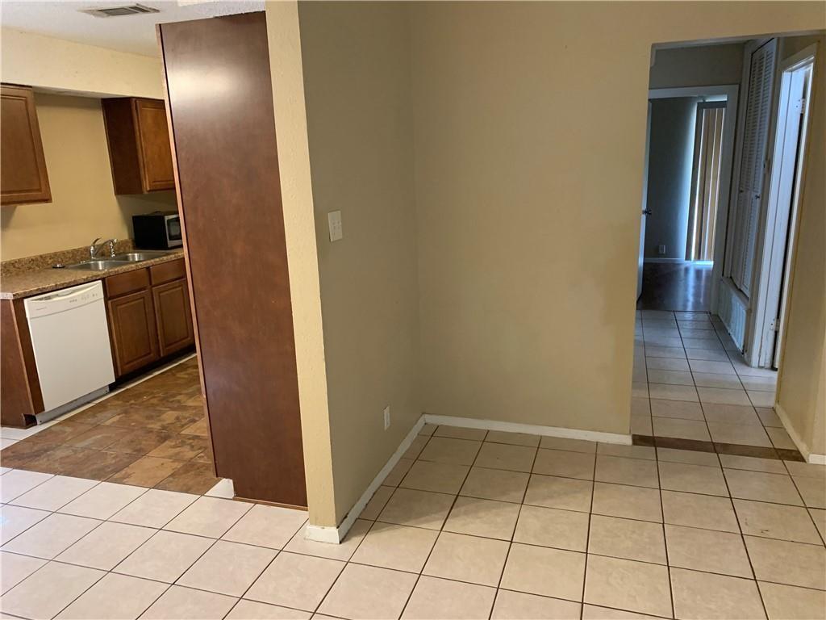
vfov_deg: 53.1
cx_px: 413
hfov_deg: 67.3
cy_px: 310
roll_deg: +1.2
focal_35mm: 26
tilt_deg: -13.7
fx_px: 620
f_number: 1.8
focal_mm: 4.25
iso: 250
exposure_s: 1/60
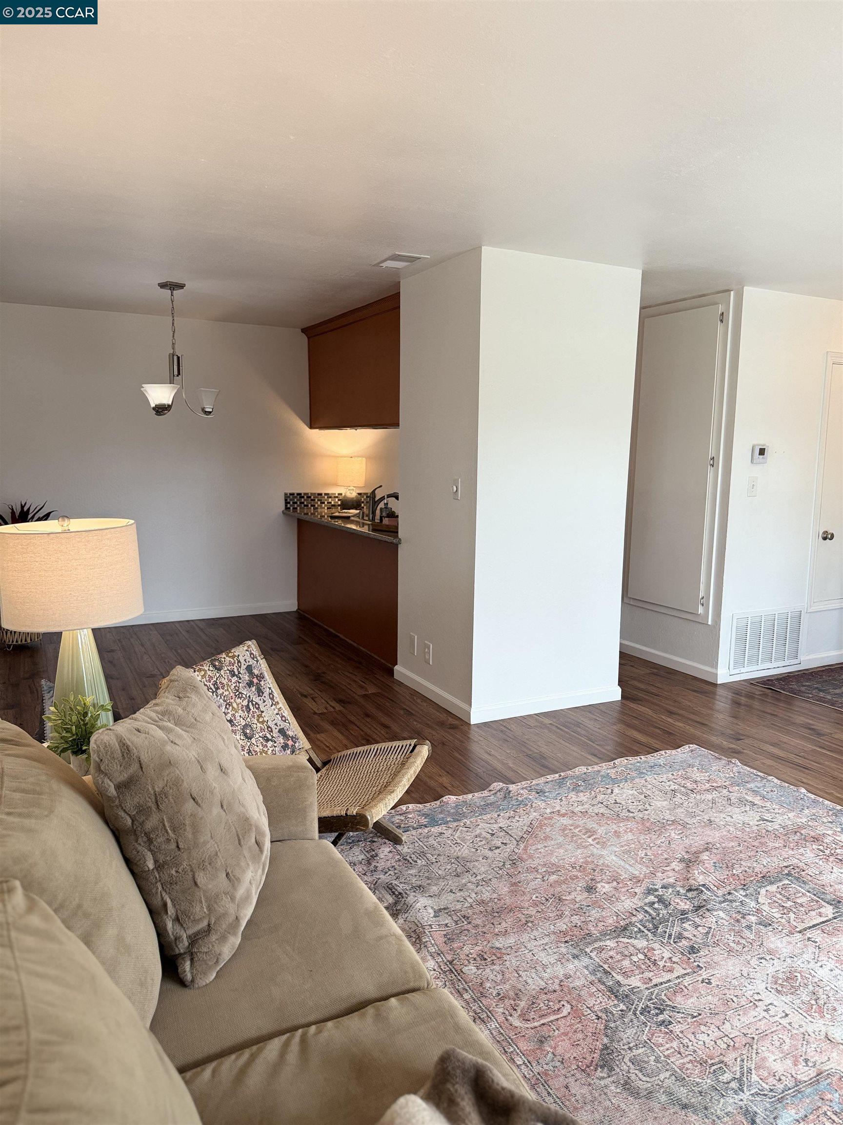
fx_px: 779
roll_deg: -0.4
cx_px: 422
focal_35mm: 24
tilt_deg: -9.5
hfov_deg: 56.8
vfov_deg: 71.6
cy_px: 562
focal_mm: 6.76
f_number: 1.78
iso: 160
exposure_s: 1/120
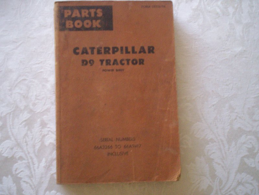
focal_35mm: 36
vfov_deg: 39.7
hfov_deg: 51.4
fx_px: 269
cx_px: 130
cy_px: 98
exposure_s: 1/8
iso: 337
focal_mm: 5.9
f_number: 4.5
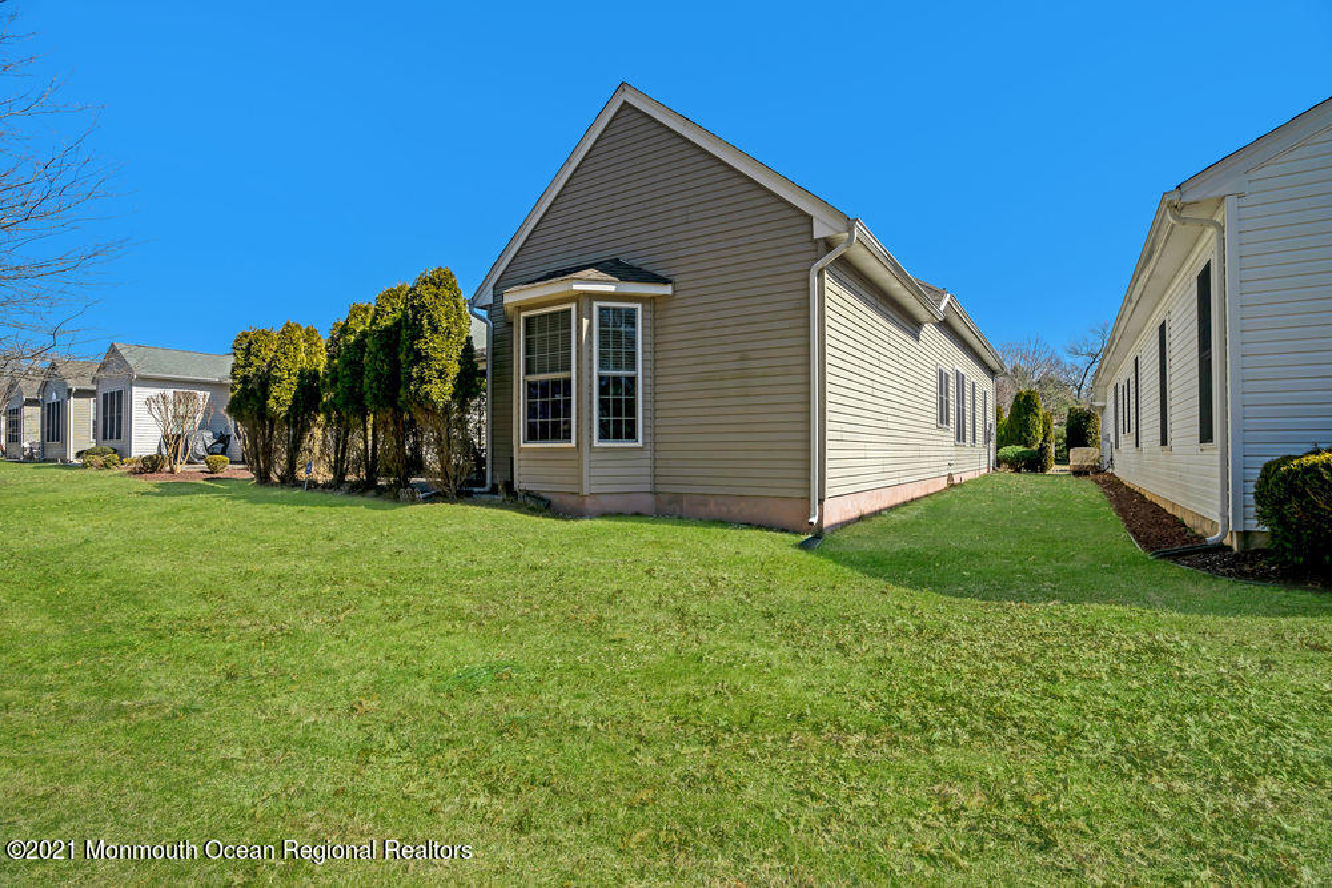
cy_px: 444
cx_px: 666
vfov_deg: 73.8
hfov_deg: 96.7
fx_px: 592
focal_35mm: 16
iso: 200
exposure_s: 1/250
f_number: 8
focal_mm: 16
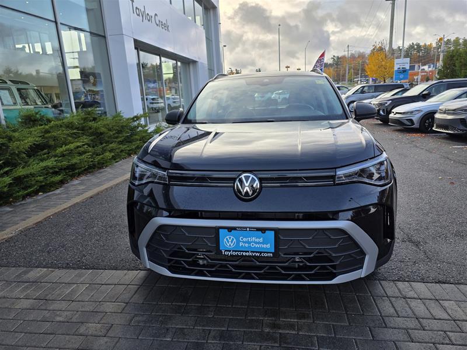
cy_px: 175
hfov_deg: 73.9
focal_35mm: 23
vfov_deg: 58.9
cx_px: 234
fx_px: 310
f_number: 1.7
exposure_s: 1/2397
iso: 80
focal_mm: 6.3
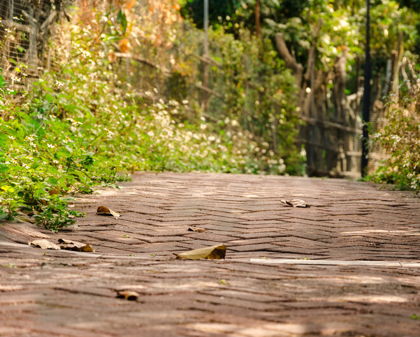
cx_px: 254
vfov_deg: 8.6
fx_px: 2233
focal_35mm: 180
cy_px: 169
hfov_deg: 10.7
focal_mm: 105
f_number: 5.6
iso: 250
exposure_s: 1/200
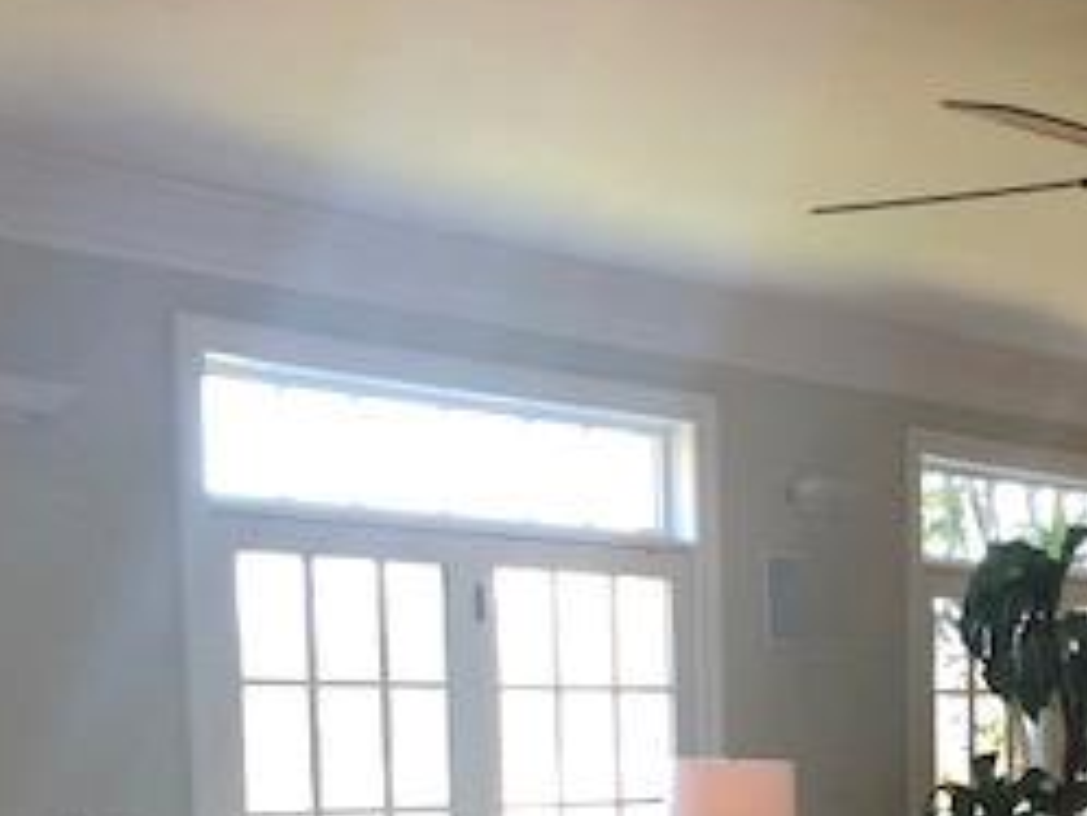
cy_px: 982
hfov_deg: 26.2
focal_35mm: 72
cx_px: 960
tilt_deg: -6.2
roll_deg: +0.6
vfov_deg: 19.3
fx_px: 2262
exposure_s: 1/30
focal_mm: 3.99
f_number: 1.8
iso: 32
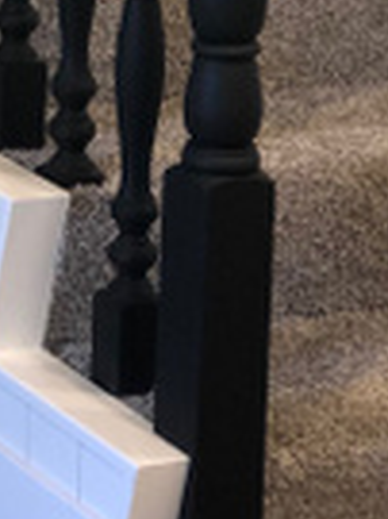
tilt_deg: -6.3
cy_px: -273
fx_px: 3039
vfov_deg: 9.5
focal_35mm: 203
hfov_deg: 7.2
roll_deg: -3.4
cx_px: -181
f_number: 2.8
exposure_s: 1/30
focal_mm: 6.6
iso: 160
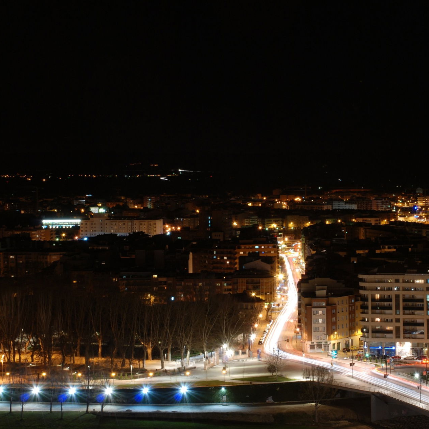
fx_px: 1192
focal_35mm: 85
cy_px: 215
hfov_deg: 20.3
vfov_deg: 20.4
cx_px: 300
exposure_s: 30
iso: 100
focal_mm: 44
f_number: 16
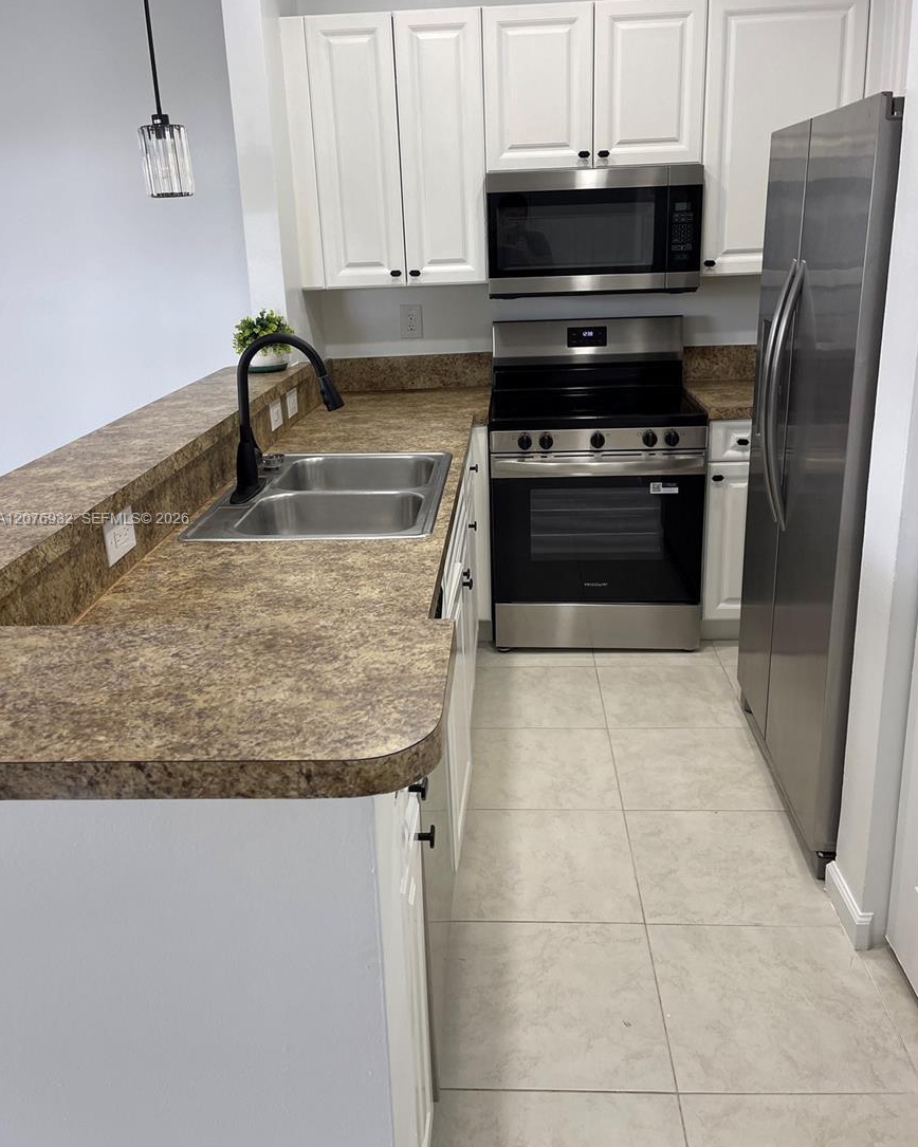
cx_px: 470
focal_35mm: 27
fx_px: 917
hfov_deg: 53.2
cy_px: 520
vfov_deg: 63.9
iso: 125
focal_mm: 5.1
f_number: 1.6
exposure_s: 1/120
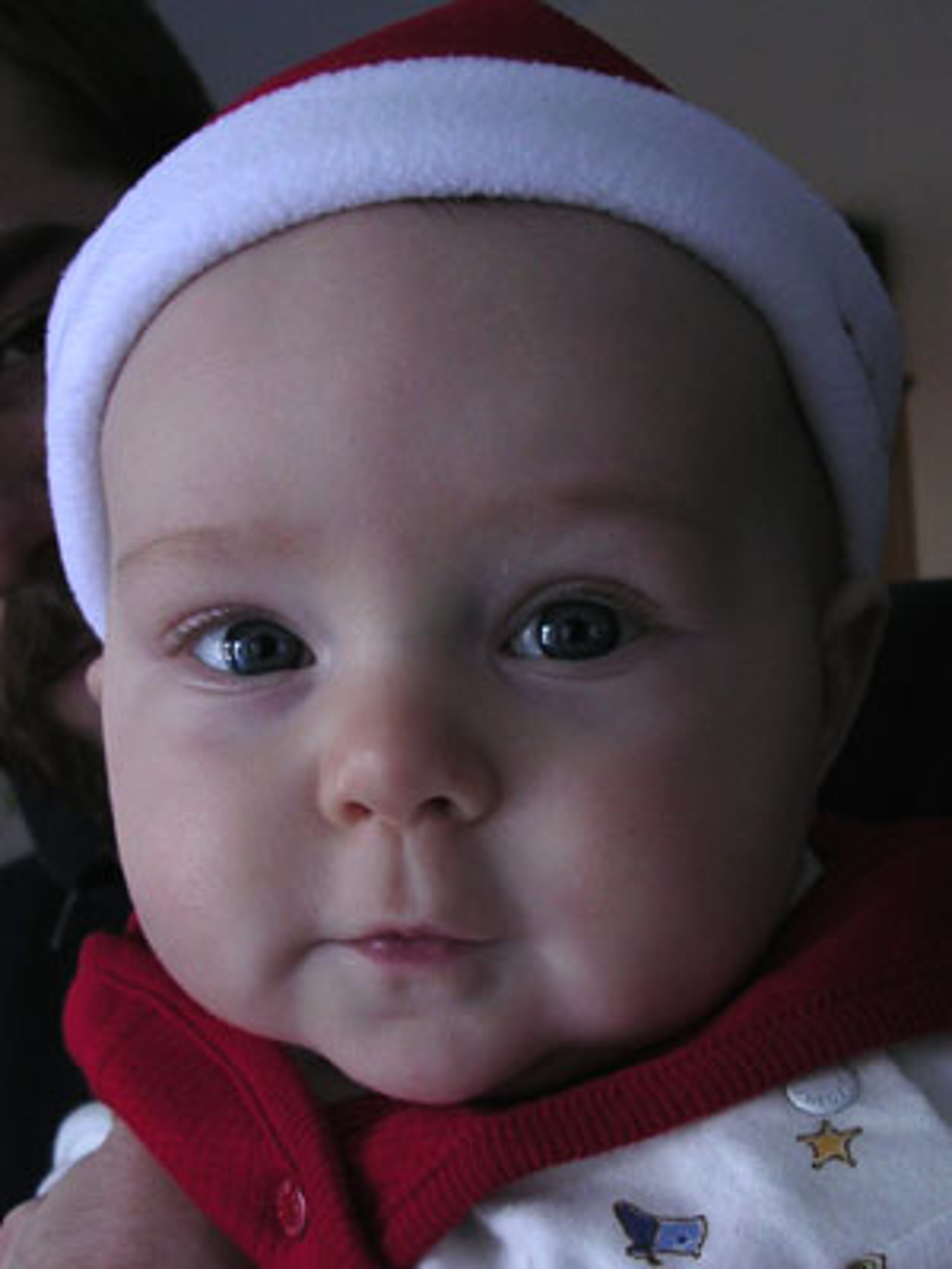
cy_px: 634
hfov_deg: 37.7
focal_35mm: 38
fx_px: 1393
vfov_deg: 49.0
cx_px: 476
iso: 100
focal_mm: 5.8
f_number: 2.8
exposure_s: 1/38.8
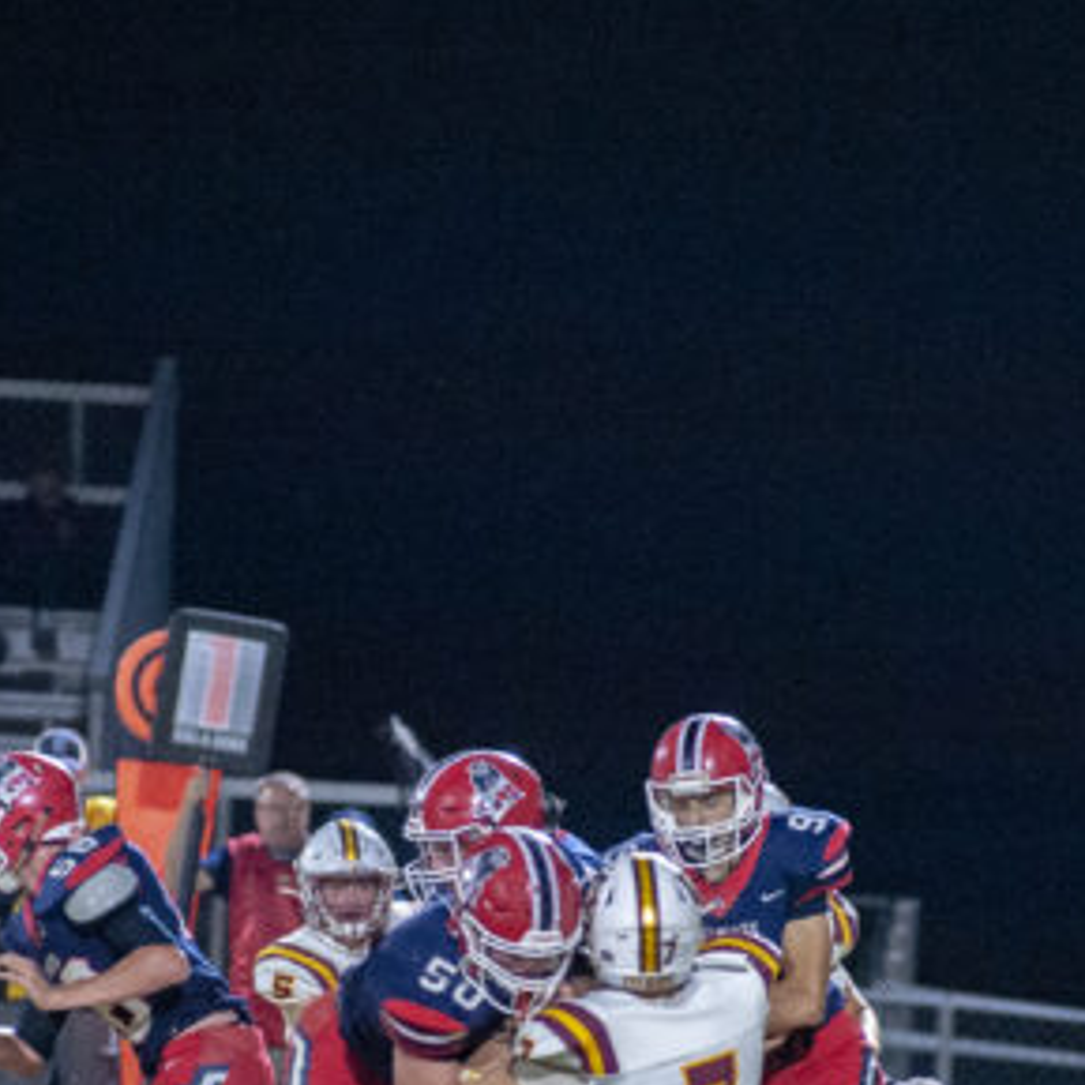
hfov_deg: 3.9
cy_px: 888
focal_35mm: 452
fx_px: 16029
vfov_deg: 3.9
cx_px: 619
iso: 3200
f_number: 5
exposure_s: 1/640
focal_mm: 200
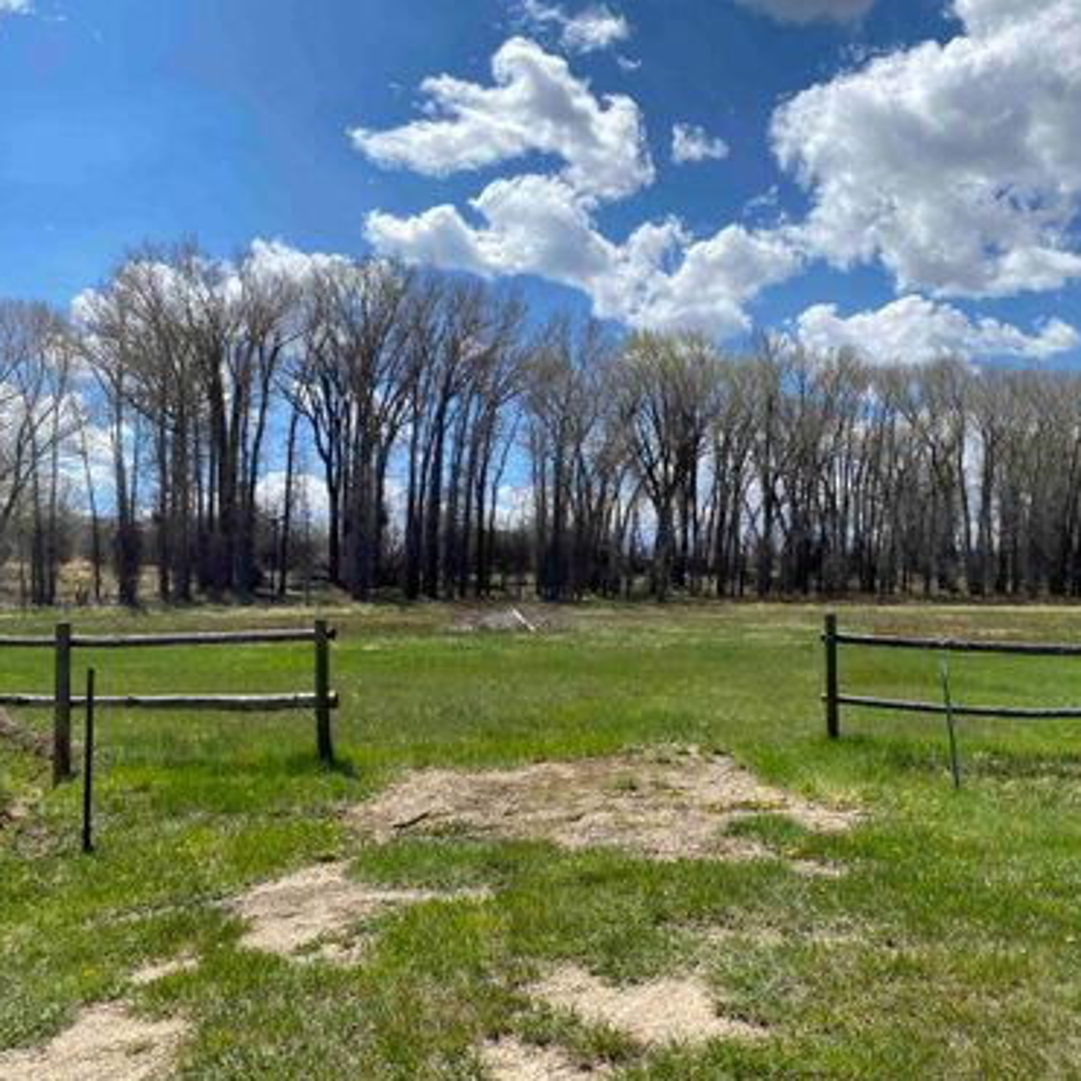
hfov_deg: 51.6
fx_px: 1095
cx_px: 717
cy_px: 543
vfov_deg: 52.5
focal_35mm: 31
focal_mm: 4.25
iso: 32
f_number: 1.8
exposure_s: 1/4115
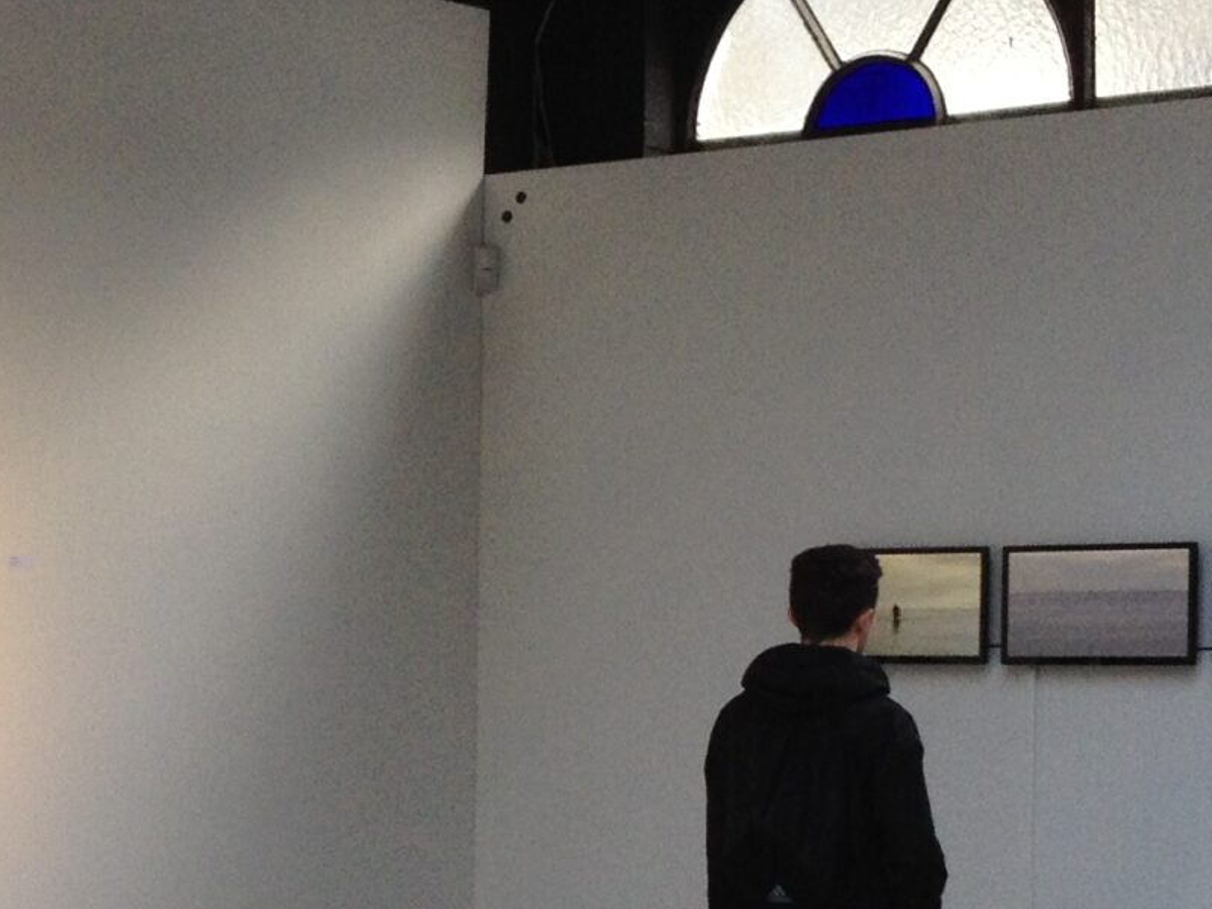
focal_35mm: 112
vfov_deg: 13.2
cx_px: 92
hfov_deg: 17.3
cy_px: 726
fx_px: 3921
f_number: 2.4
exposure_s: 1/120
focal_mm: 4.28
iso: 80
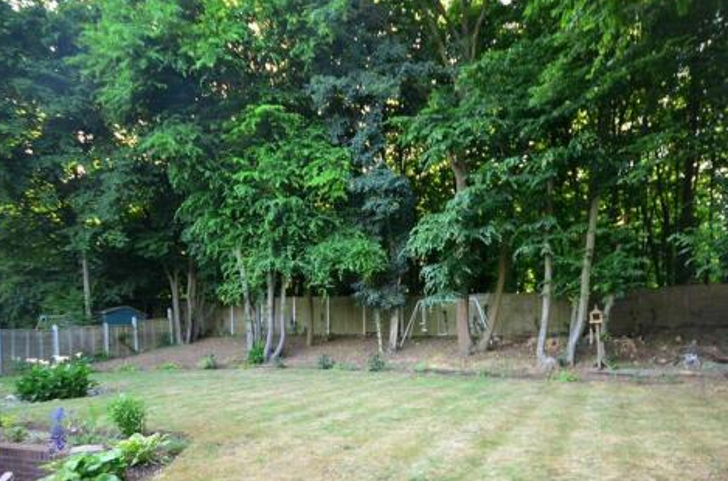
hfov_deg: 80.8
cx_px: 418
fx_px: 424
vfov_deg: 57.9
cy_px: 321
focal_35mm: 21
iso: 200
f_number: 4
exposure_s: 1/20
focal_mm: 10
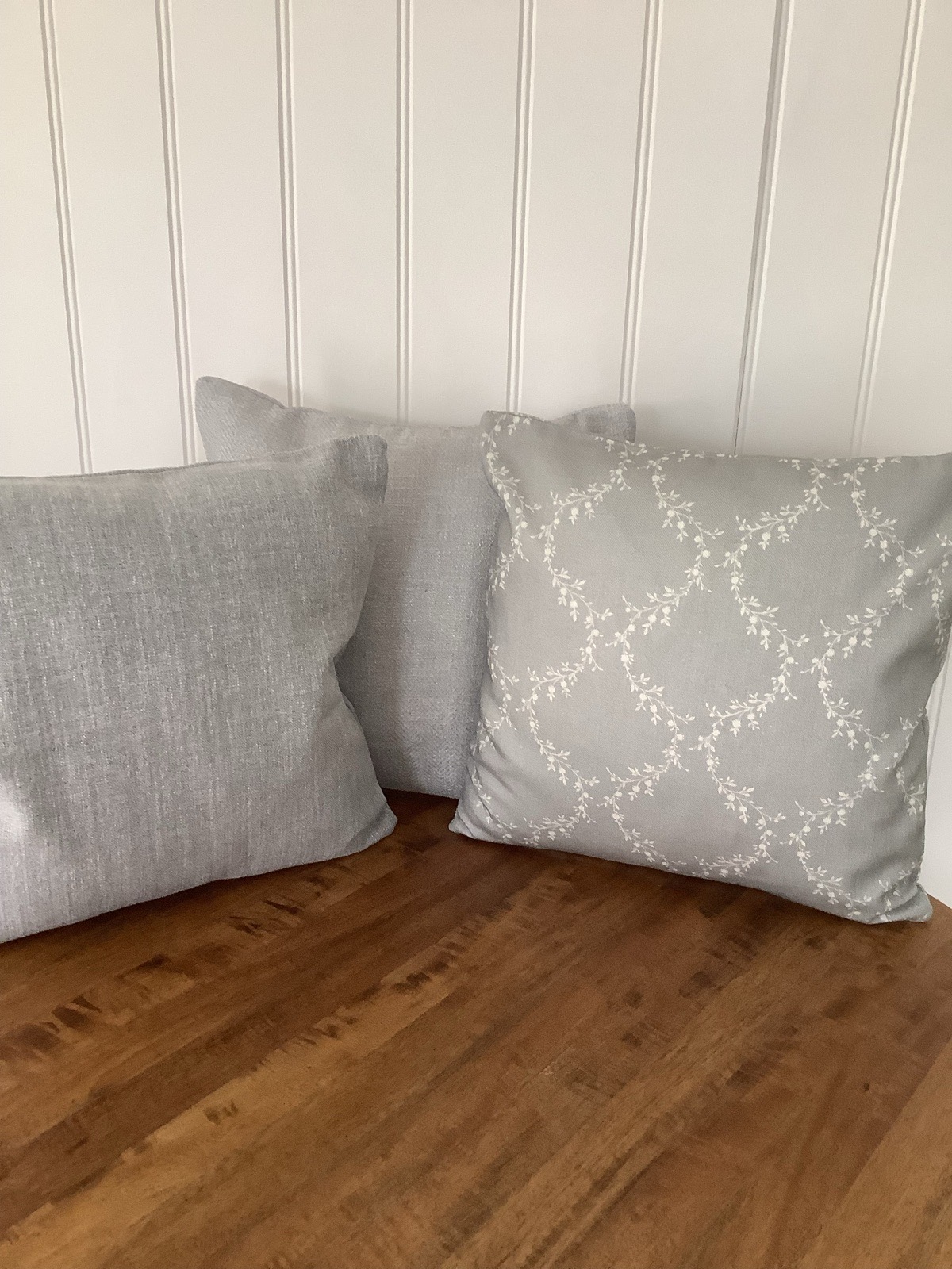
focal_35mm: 31
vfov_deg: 58.4
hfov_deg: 45.4
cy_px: 634
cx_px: 476
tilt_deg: -19.3
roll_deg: -1.5
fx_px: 1137
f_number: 2.4
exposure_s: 1/60
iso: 125
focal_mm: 3.3
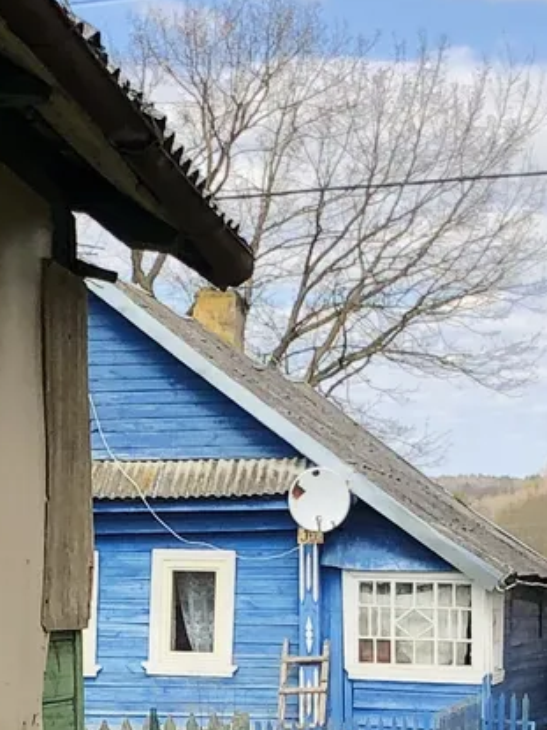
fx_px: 3415
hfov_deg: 9.1
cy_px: 691
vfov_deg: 12.1
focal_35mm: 162
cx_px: 142
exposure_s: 1/842
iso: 20
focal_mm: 4
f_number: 1.8
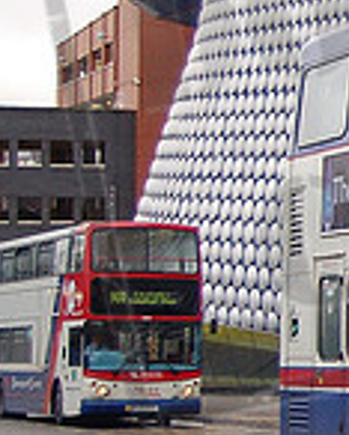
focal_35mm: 156
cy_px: 195
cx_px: 856
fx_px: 2012
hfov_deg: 8.9
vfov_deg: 12.4
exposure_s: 1/500
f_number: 4.2
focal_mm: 28
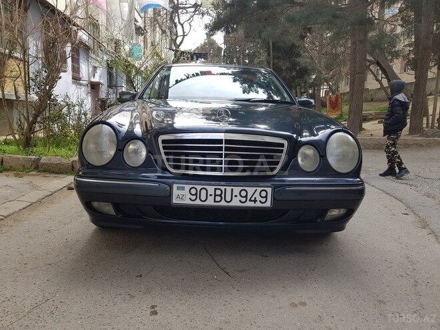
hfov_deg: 67.3
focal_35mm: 26
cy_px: 165
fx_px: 330
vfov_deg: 53.1
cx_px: 220
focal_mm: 4.2
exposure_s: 1/420
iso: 40
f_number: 1.7
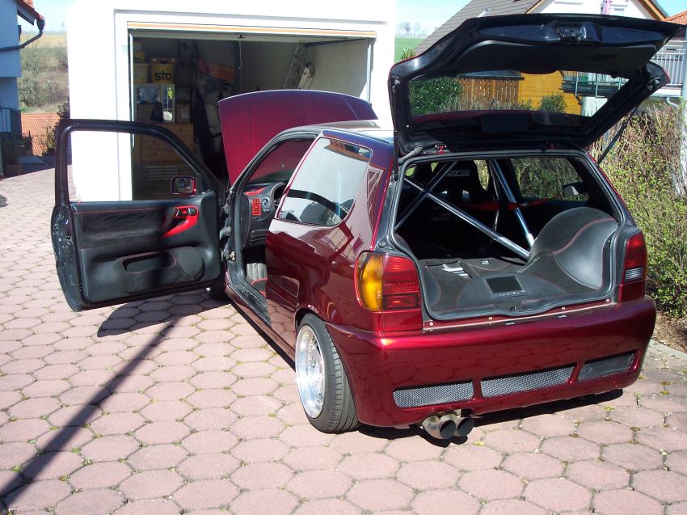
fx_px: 754
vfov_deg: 37.7
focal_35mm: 38
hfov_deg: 49.0
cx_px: 344
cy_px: 258
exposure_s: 1/350
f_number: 4.8
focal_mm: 8
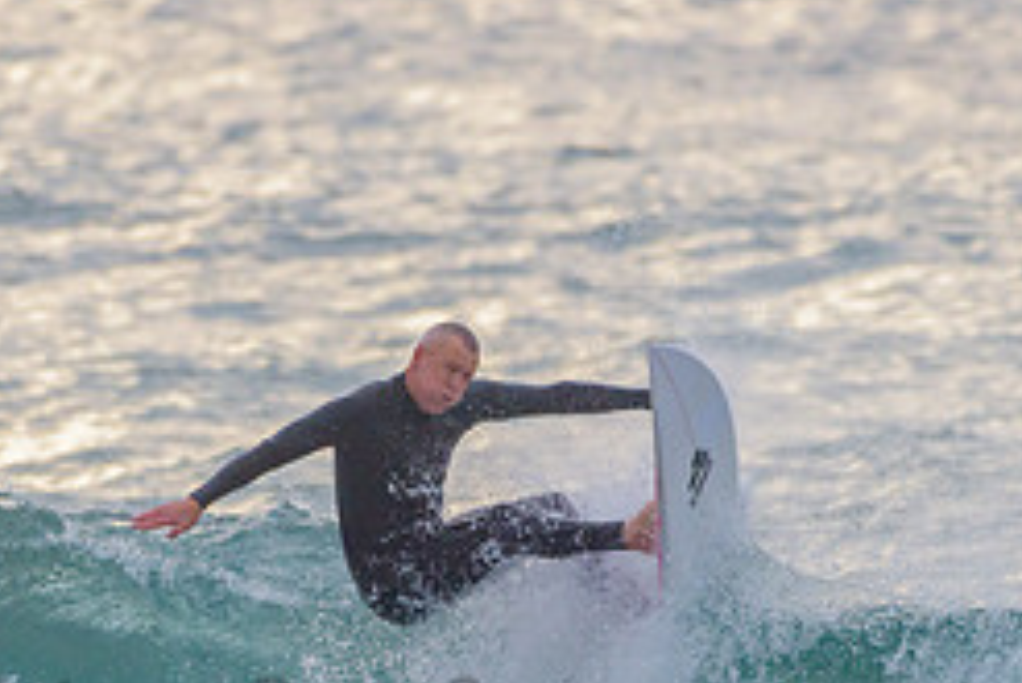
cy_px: 691
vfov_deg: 1.0
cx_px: 381
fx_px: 40817
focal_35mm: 1437
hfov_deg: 1.4
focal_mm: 500
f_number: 5.6
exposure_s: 1/1250
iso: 450
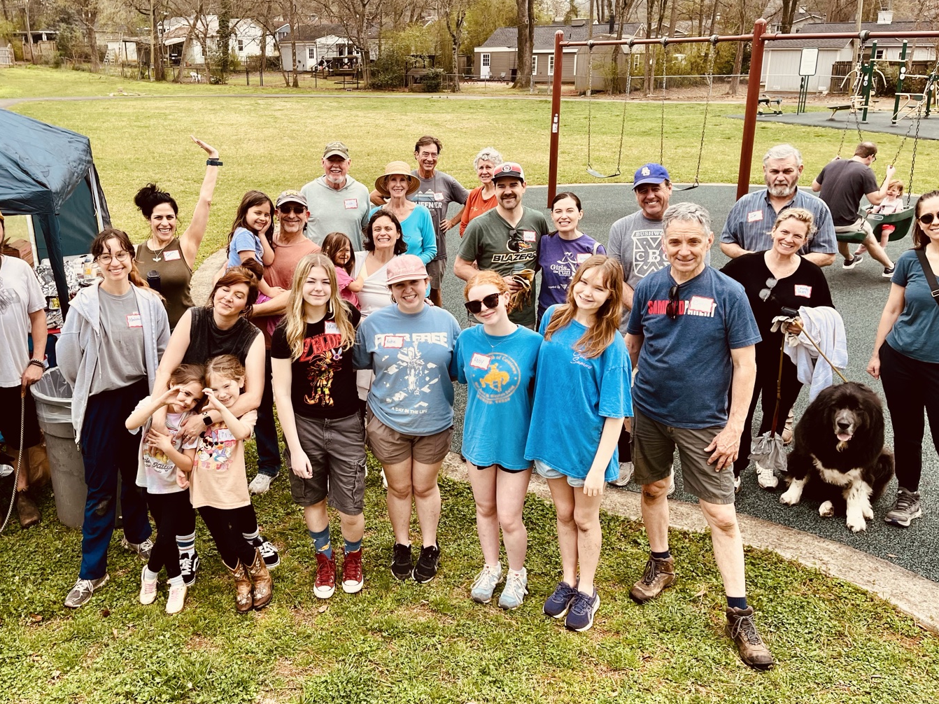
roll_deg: -0.4
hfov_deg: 58.0
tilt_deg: -13.8
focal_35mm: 31
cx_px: 390
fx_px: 841
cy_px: 300
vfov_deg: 45.3
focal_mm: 5.1
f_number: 1.6
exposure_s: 1/1106
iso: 50
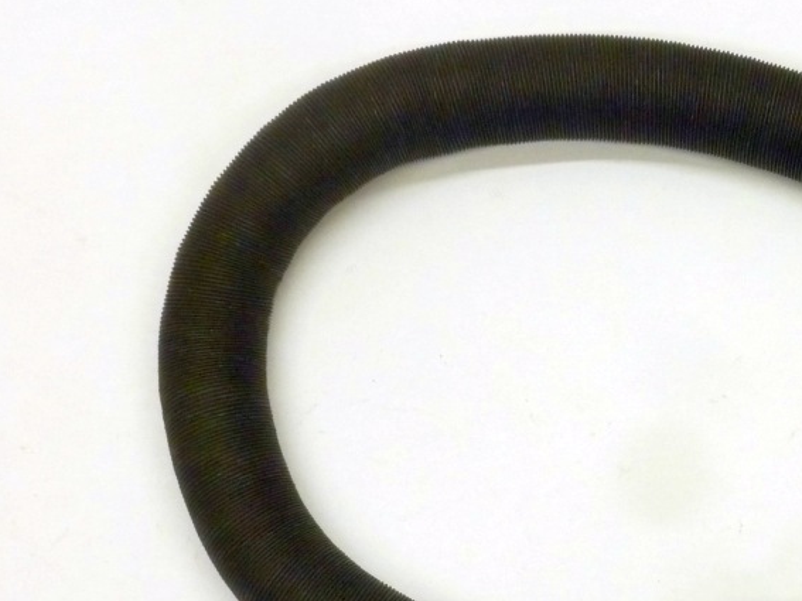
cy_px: 486
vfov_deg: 18.5
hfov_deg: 24.4
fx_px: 1830
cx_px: 632
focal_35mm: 79
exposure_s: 1/30
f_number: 3.8
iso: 320
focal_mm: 7.9
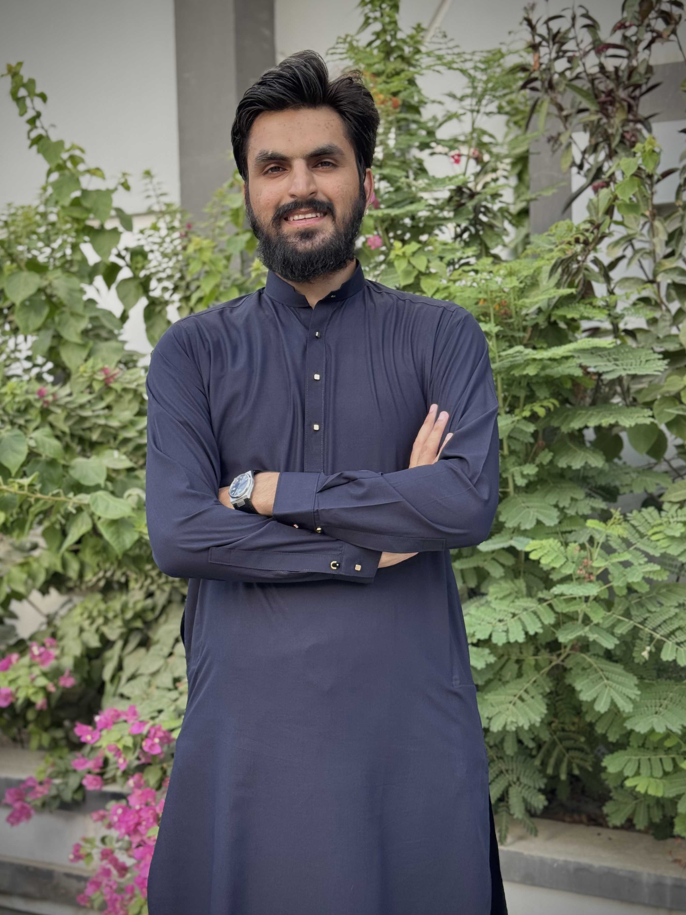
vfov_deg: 36.8
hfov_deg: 28.0
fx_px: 1374
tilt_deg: -3.7
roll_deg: +0.1
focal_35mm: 52
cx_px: 321
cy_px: 479
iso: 64
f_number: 1.78
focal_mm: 6.76
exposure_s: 1/287
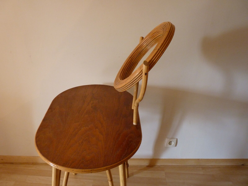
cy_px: 93
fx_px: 222
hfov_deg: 58.4
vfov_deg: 45.4
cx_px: 124
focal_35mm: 31
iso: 400
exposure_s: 1/30
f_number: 3
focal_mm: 5.5
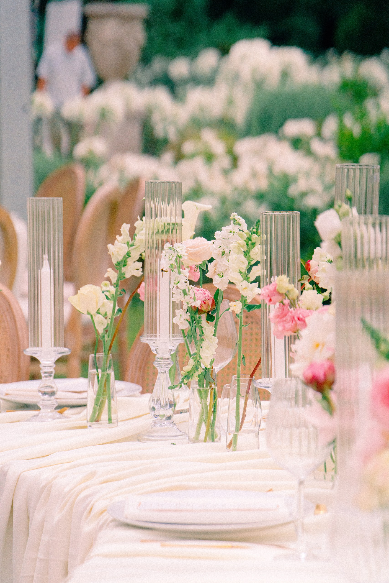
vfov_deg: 13.7
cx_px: 194
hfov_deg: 9.1
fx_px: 2431
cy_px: 292
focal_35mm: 150
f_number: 4.5
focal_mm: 150
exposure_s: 1/3200
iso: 1000
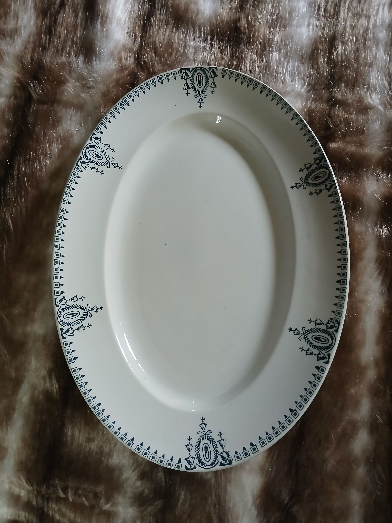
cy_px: 262
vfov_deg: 67.3
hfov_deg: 53.1
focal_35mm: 26
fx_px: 393
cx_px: 196
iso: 500
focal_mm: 3.98
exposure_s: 1/20
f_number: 1.8
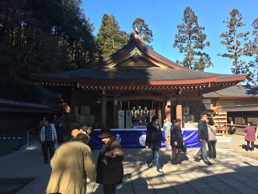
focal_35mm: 29
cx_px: 129
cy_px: 97
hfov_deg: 61.7
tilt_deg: +2.1
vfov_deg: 48.2
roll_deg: +0.8
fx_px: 216
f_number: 2.2
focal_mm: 4.15
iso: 25
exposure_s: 1/641
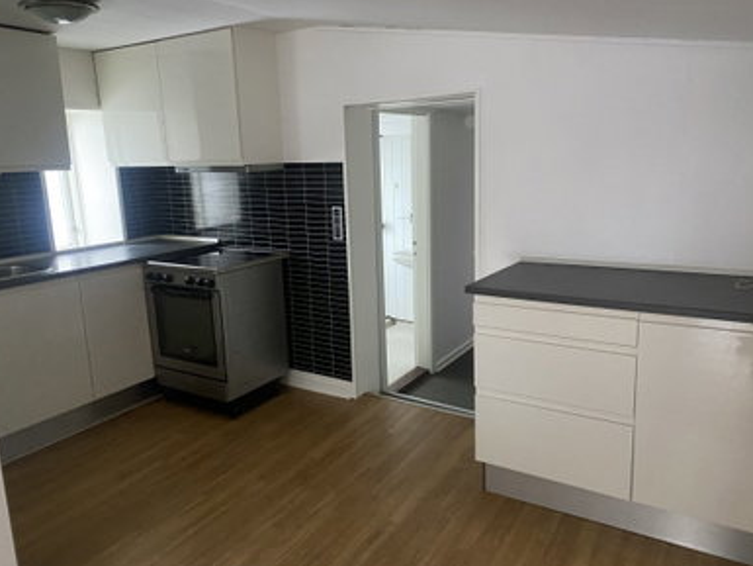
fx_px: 588
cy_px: 278
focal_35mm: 27
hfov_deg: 65.3
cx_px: 370
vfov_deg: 51.4
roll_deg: +1.0
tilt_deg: -12.0
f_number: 1.8
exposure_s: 1/32
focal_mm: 4.25
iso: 640
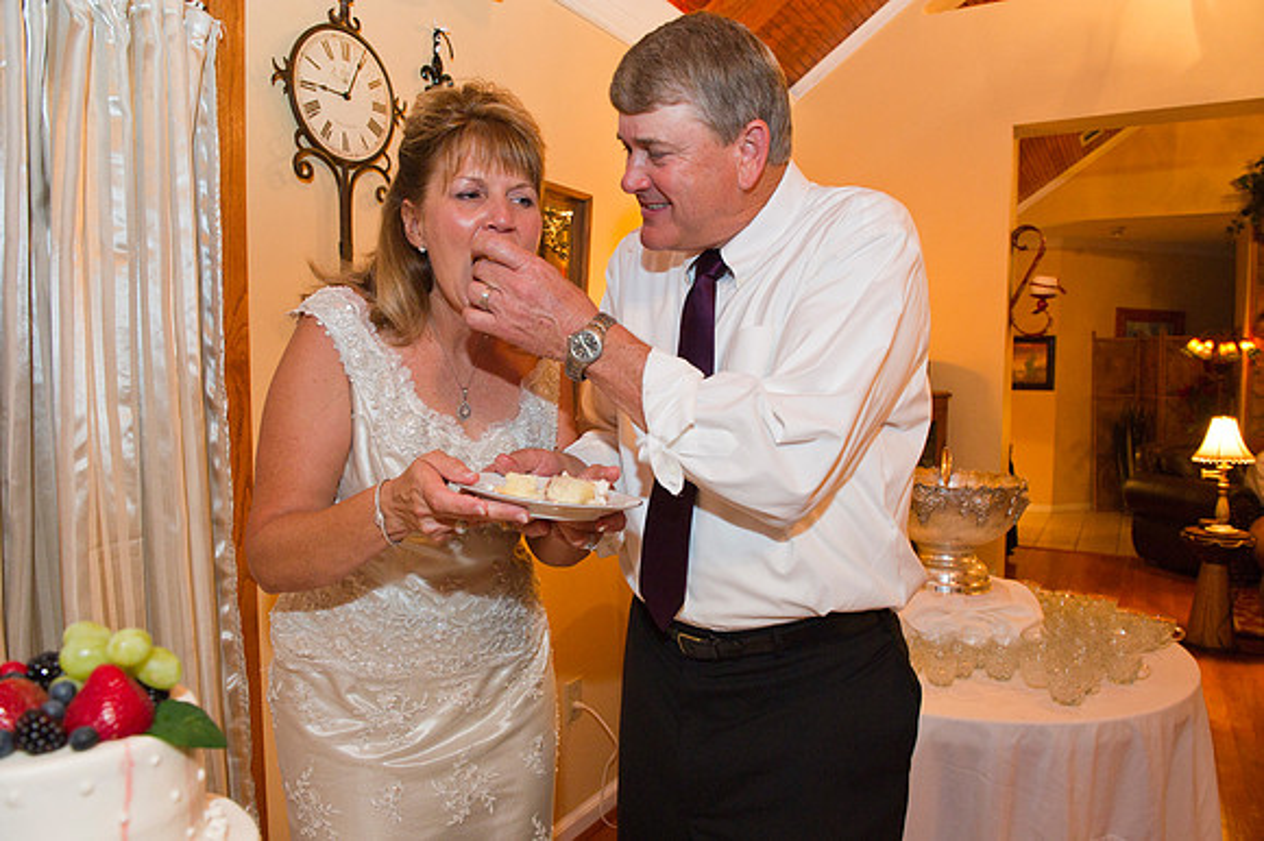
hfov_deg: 73.8
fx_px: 842
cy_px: 420
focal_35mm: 24
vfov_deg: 53.1
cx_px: 632
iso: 2000
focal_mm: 24
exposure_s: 1/60
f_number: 5
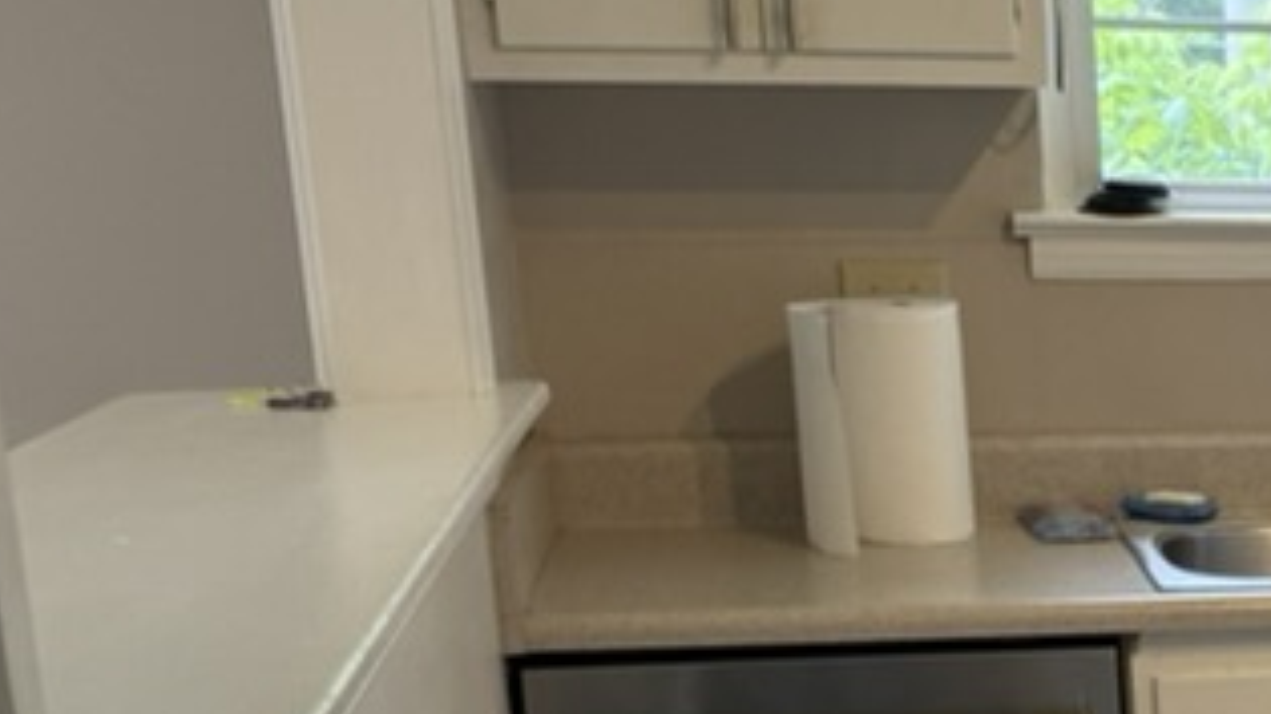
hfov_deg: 21.6
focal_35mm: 85
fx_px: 2864
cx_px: 1808
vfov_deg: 13.8
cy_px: 871
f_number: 1.78
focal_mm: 6.76
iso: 125
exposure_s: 1/132
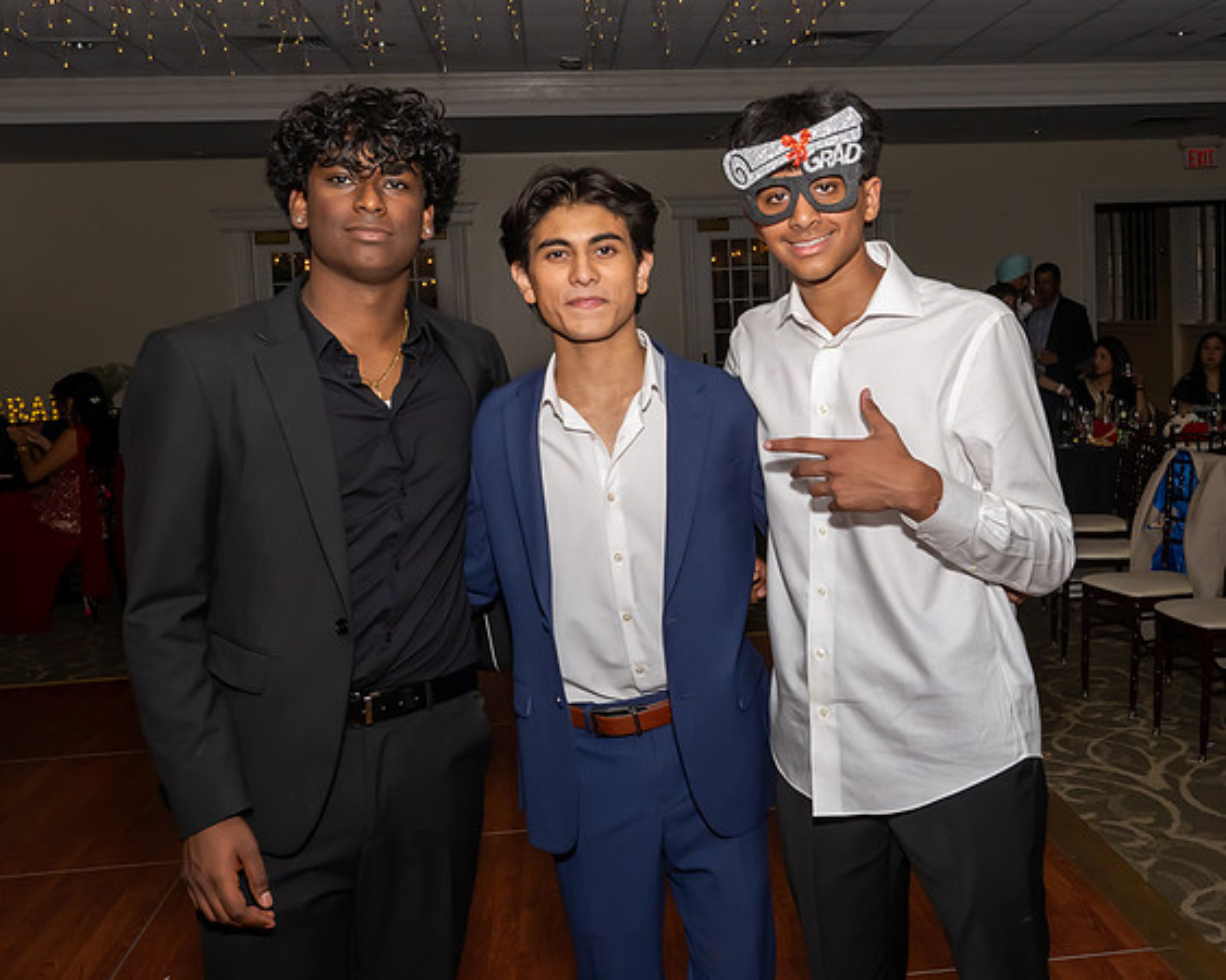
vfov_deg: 36.4
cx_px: 806
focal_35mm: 41
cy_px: 451
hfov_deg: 44.1
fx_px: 1491
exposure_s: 1/250
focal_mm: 22
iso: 640
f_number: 8
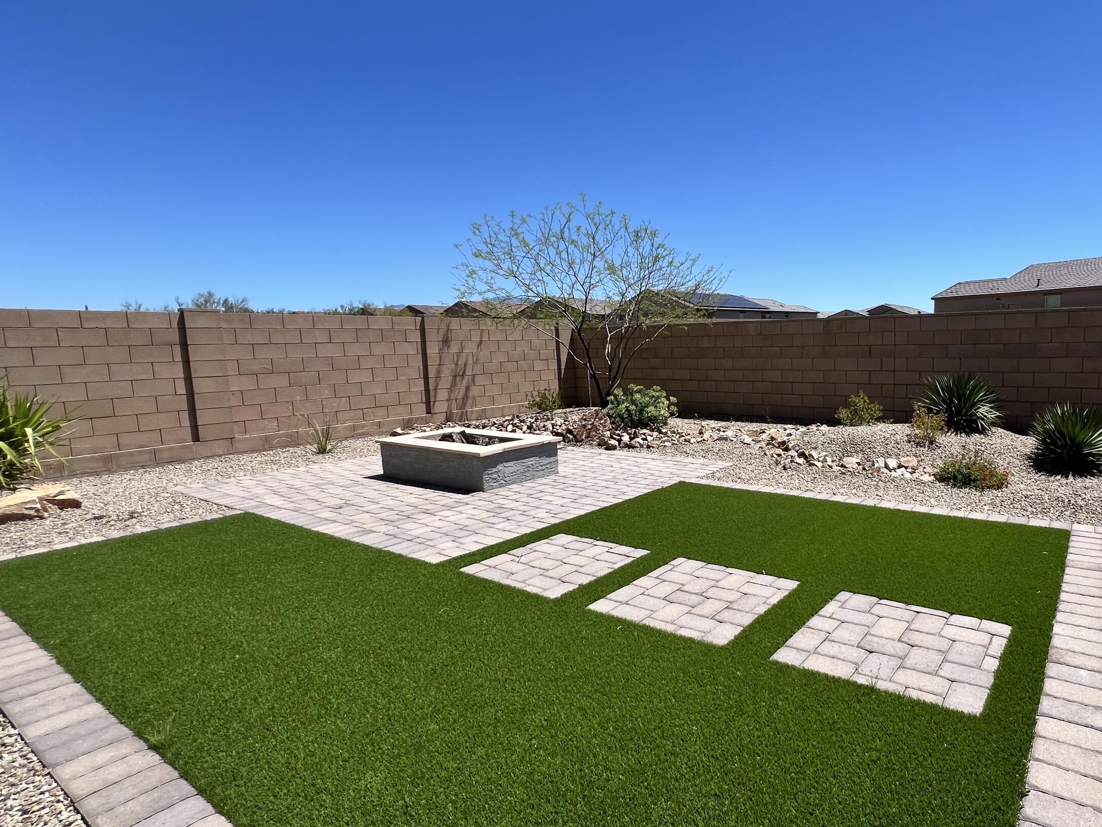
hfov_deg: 85.0
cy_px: 420
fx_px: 573
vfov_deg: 71.6
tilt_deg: -7.2
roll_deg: +0.9
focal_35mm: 18
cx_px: 725
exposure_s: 1/1908
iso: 32
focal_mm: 1.57
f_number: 1.8
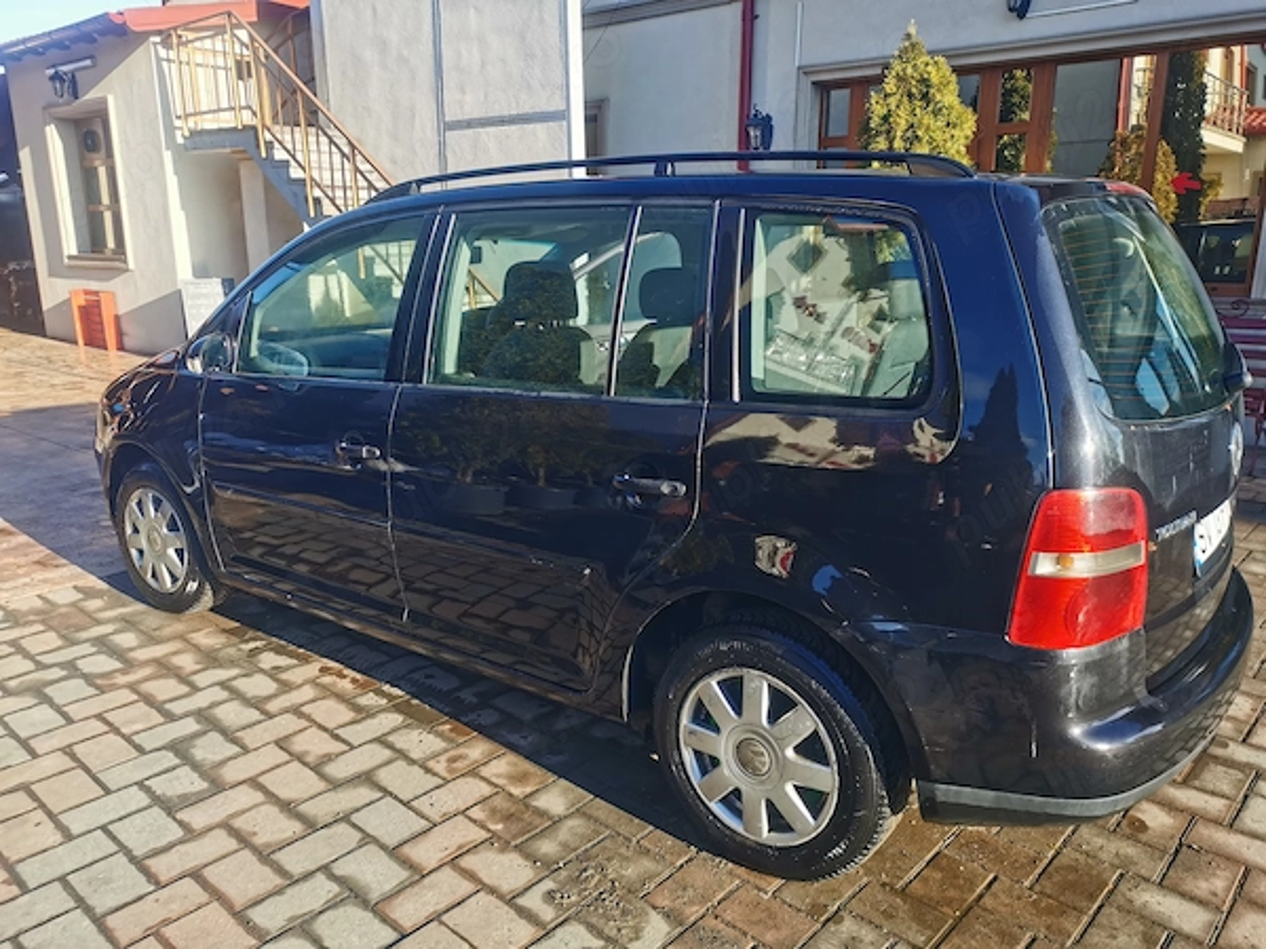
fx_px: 987
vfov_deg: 51.4
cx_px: 633
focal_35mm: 27
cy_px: 474
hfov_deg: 65.3
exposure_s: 1/744
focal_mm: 5.58
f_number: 1.8
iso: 50
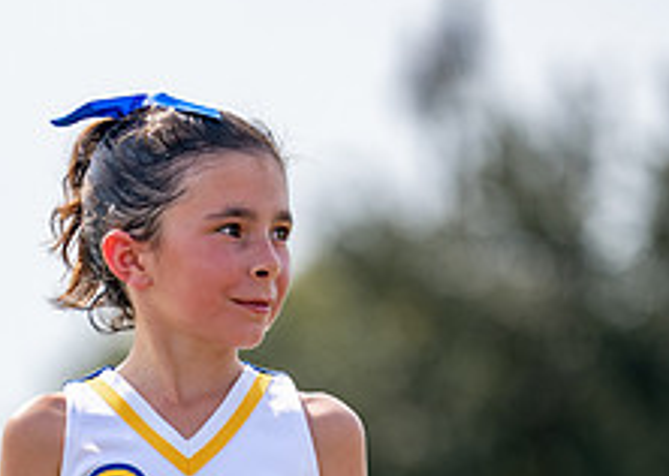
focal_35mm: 510
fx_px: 9678
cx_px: 256
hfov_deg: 4.0
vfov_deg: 2.8
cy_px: 458
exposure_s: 1/1600
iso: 100
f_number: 2.8
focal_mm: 185
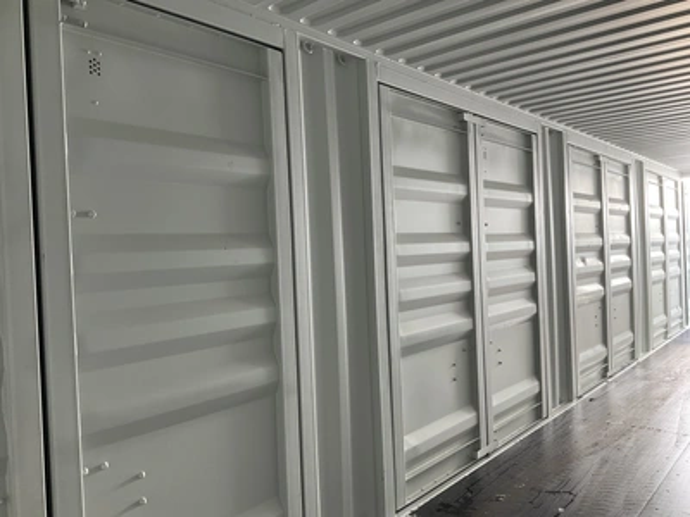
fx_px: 578
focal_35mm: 29
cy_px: 258
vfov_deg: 48.2
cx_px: 345
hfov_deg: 61.7
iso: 80
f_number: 1.8
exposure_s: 1/60
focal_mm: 3
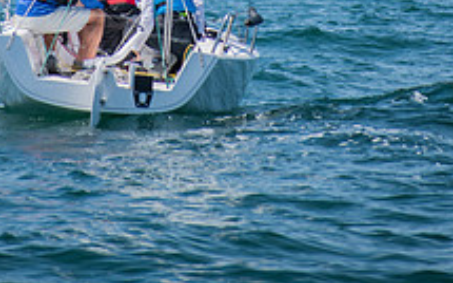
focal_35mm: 704
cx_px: 171
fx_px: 8685
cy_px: -180
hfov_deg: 3.0
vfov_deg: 1.9
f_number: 6.3
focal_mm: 220
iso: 200
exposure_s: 1/800
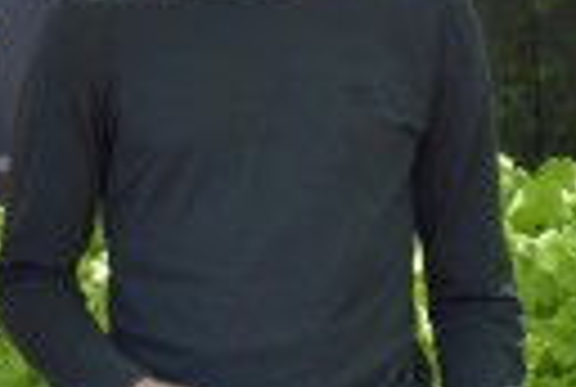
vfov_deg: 8.2
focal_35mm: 168
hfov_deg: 12.2
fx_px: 2694
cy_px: 36
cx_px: 304
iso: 2500
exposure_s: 1/800
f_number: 6.3
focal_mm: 48
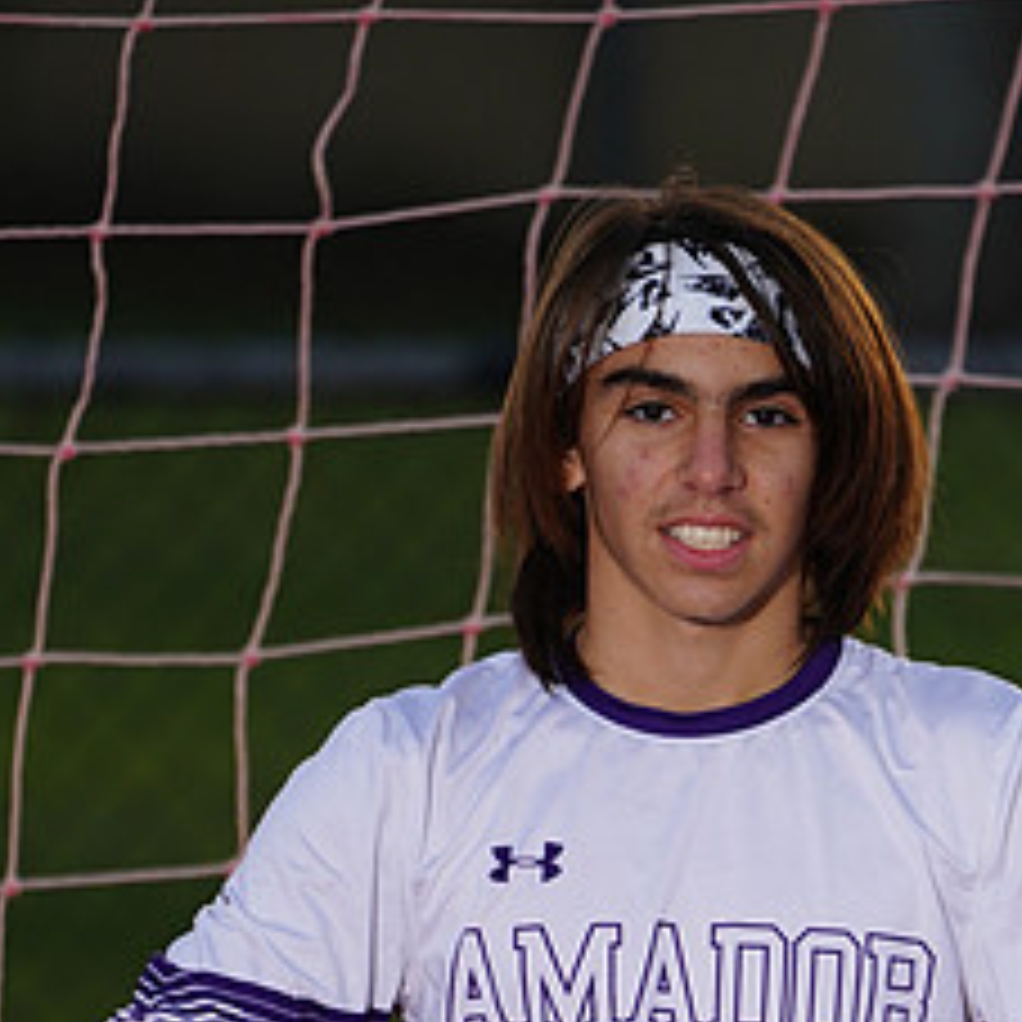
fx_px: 29027
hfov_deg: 2.0
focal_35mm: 869
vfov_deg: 2.0
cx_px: 669
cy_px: 1157
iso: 320
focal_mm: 400
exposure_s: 1/250
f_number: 5.6
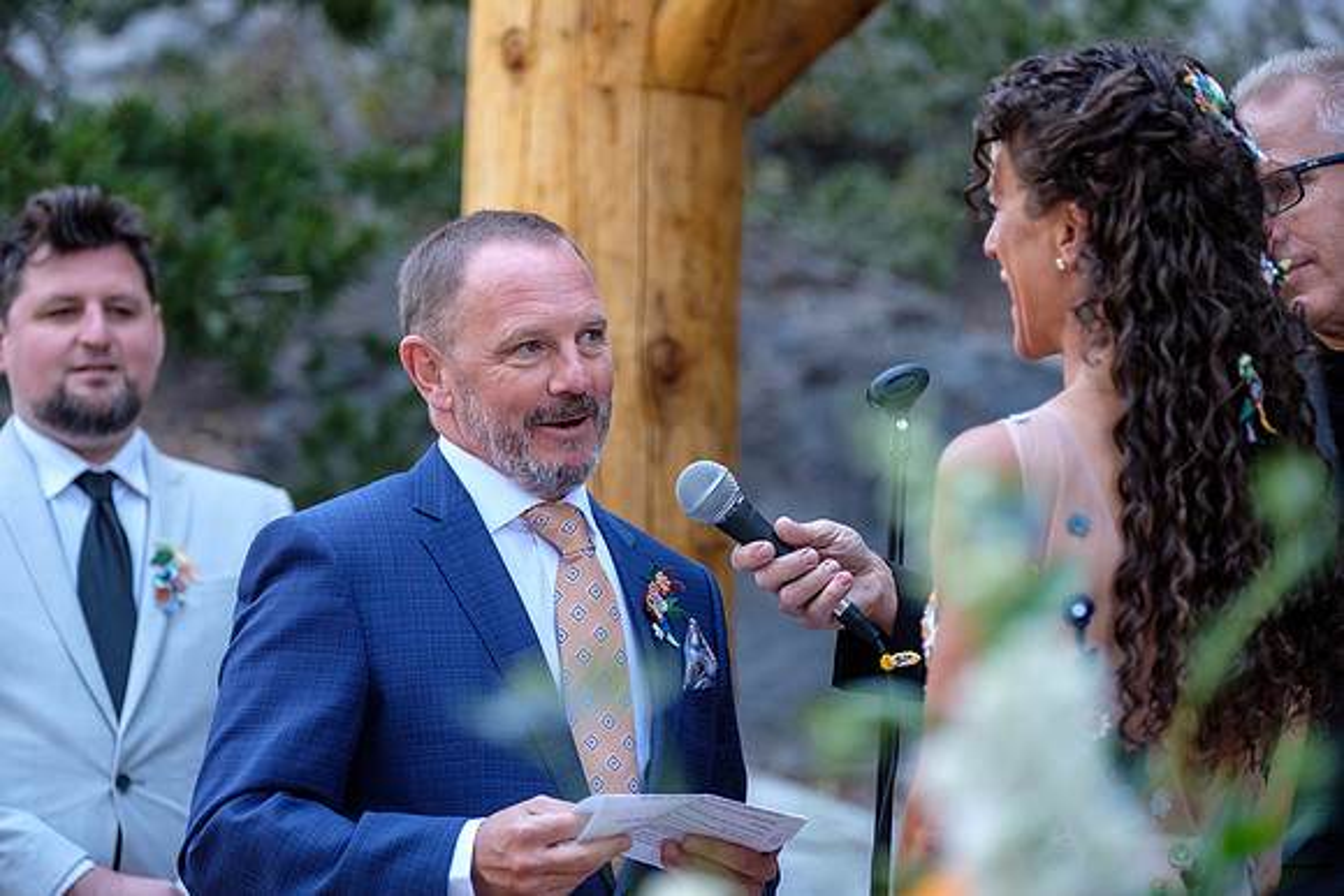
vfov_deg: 9.3
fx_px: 5489
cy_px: 448
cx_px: 672
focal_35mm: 147
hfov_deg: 14.0
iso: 640
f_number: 2.8
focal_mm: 98.2
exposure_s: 1/110
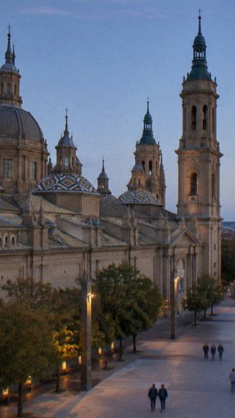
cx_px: 232
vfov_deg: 28.2
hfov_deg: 15.8
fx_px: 831
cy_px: 211
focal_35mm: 75
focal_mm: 47
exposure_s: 1/640
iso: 500
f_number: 7.1
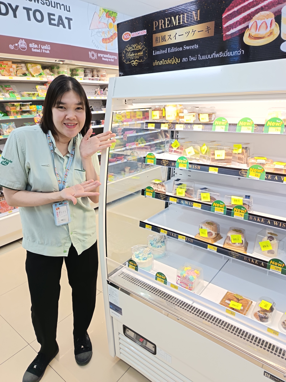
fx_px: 264
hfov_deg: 56.8
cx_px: 143
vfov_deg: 71.6
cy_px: 191
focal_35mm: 24
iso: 416
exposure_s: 1/50
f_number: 1.75
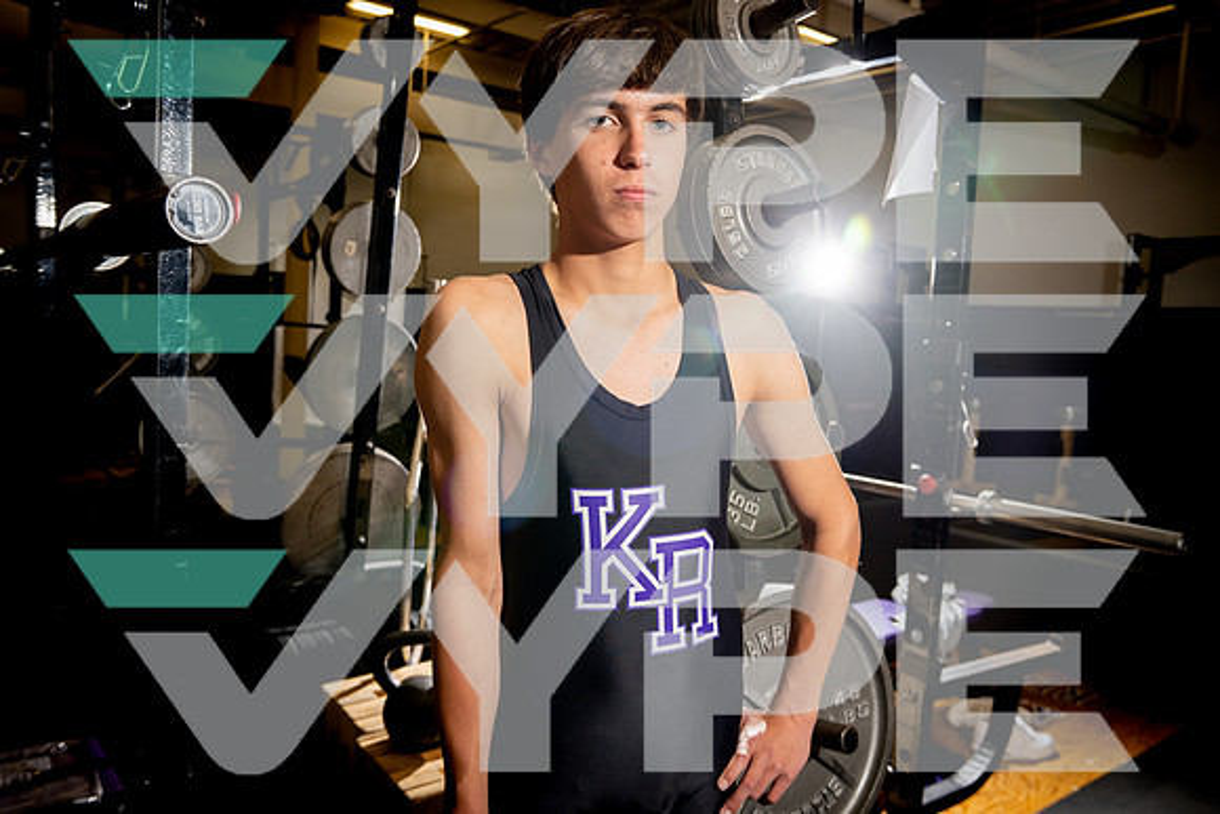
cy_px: 407
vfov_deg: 48.0
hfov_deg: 67.4
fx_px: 915
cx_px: 610
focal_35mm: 27
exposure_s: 1/250
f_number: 5
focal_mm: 27
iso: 500
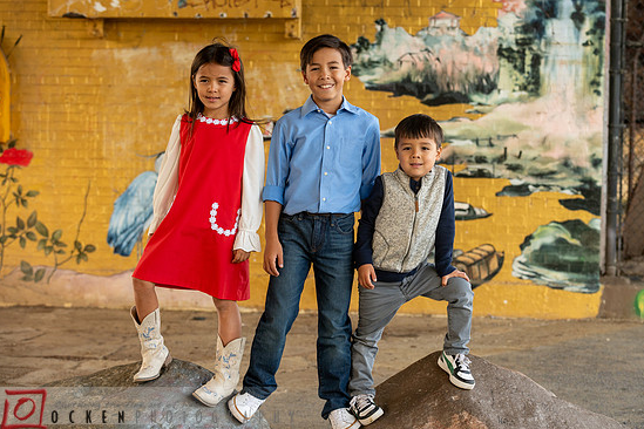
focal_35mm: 100
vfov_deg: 13.7
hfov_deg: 20.4
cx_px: 354
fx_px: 1789
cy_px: 199
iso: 400
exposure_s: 1/200
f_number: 3.5
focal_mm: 90
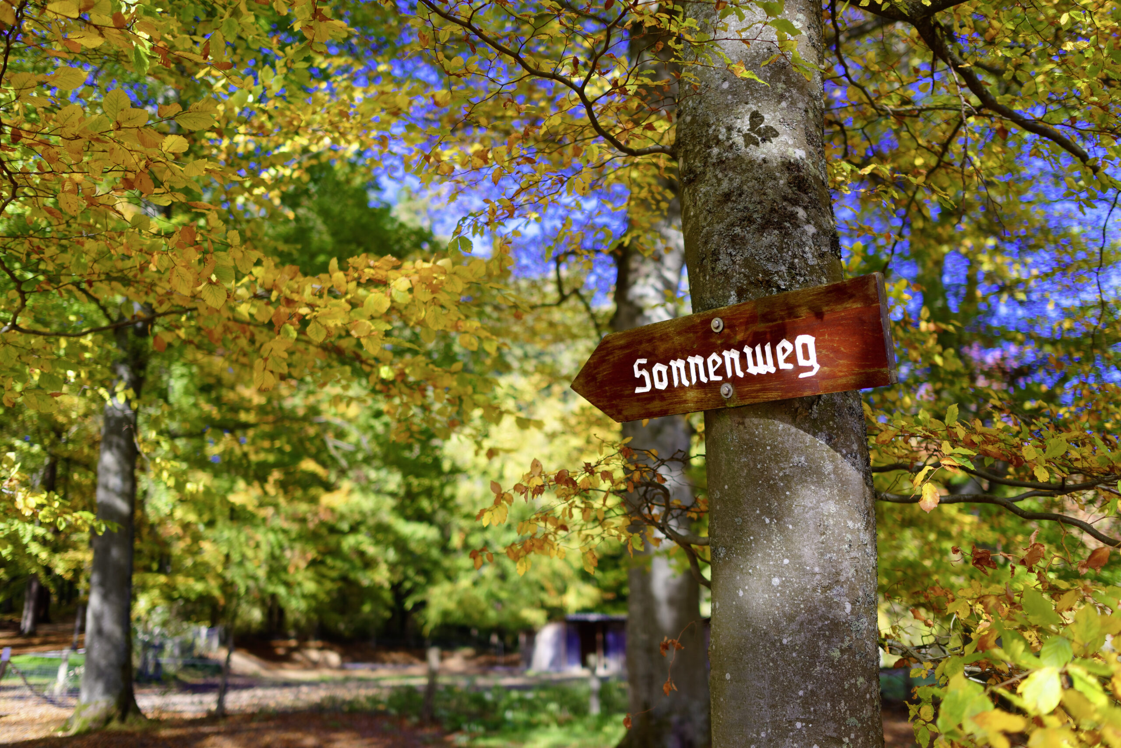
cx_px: 560
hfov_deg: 65.5
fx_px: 872
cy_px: 374
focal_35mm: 28
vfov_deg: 46.4
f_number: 2
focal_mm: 28
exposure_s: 1/1600
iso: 160
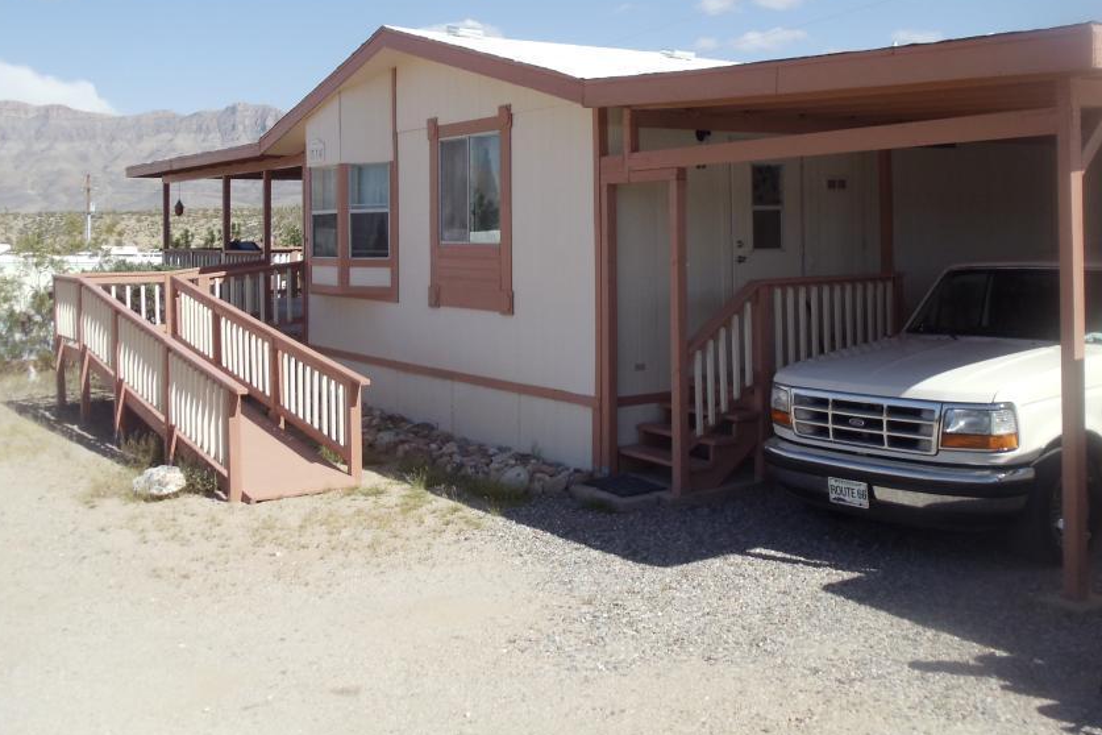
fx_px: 1714
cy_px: 234
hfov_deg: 35.6
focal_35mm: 56
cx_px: 575
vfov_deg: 24.1
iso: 100
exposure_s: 1/320
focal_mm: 6
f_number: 7.1
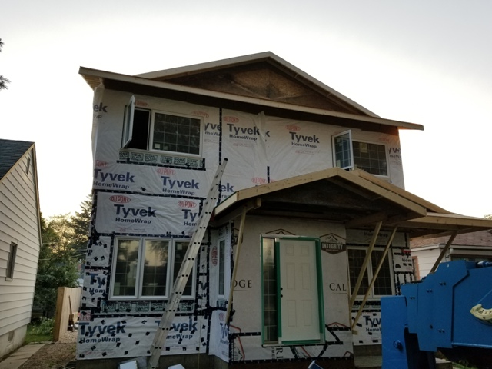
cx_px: 246
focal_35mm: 26
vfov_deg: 53.1
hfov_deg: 67.3
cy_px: 184
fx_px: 370
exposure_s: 1/347
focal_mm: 4.25
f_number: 1.7
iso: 50
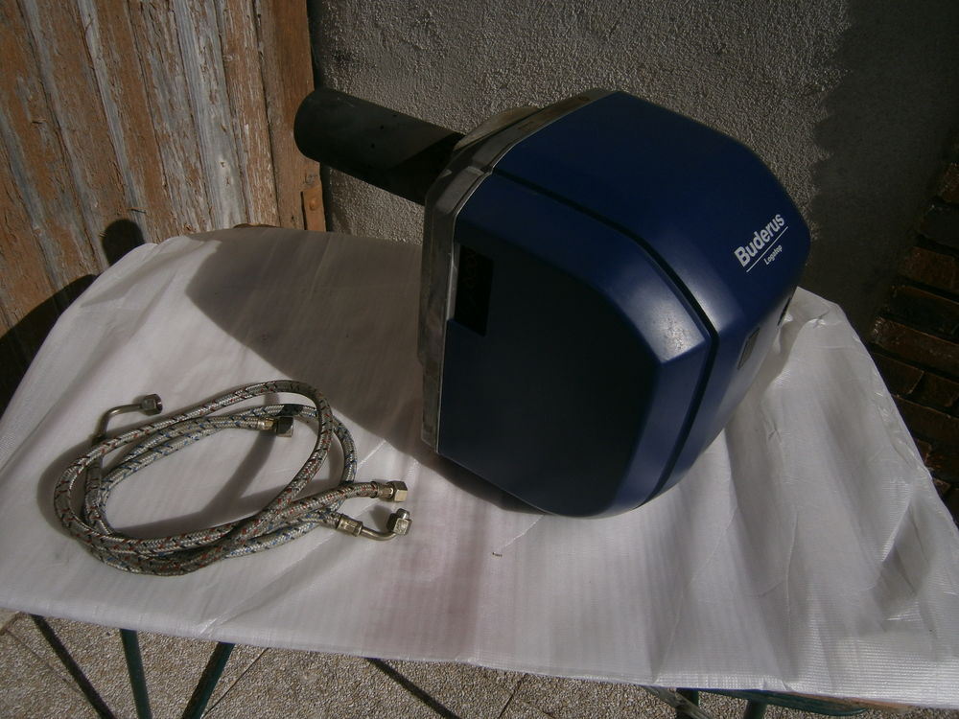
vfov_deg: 53.1
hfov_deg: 67.3
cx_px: 480
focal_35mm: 26
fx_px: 720
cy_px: 360
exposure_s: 1/640
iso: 80
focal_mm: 4.7
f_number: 8
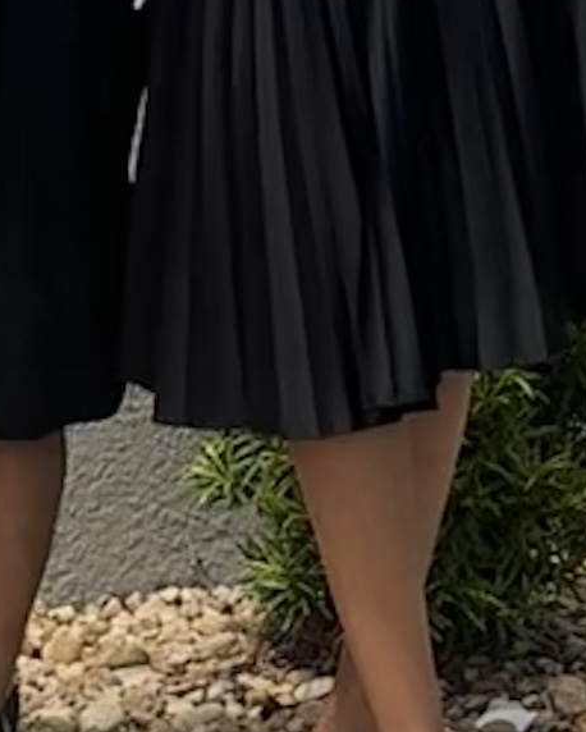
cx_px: 100
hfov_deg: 9.3
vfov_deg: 11.4
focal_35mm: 165
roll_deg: +0.0
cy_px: -198
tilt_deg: -1.9
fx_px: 3575
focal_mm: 6.86
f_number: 1.78
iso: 80
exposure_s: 1/4348
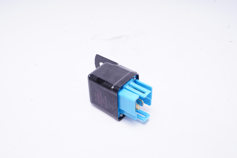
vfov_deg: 27.5
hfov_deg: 40.3
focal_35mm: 49
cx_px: 118
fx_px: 323
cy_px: 79
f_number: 13
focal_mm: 49
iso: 125
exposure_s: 1/125
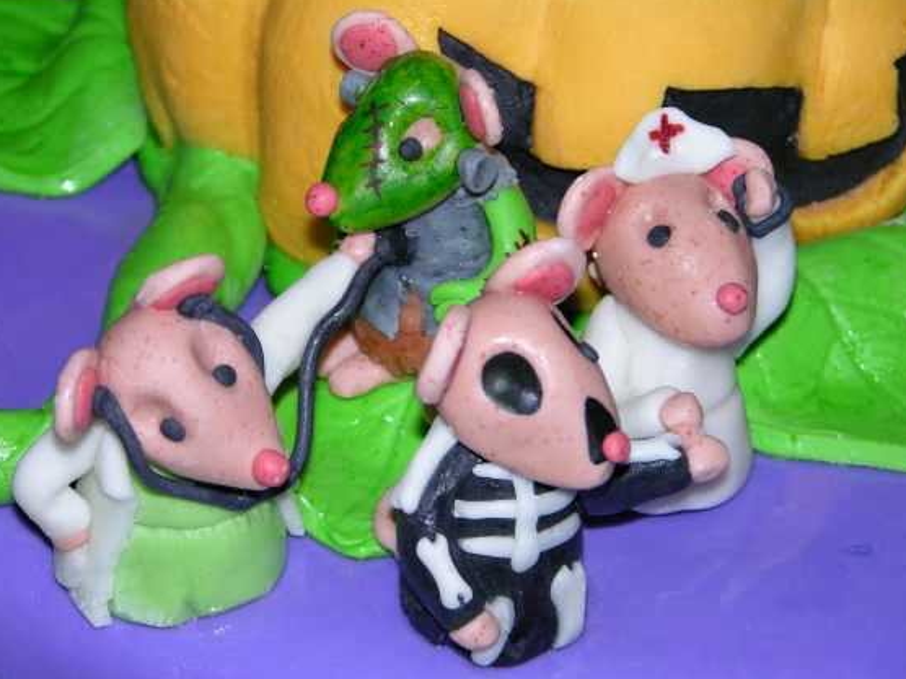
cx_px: 427
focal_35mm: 151
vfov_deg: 9.8
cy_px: 358
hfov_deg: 13.1
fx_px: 3952
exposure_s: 1/120
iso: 50
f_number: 3.8
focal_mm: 34.7
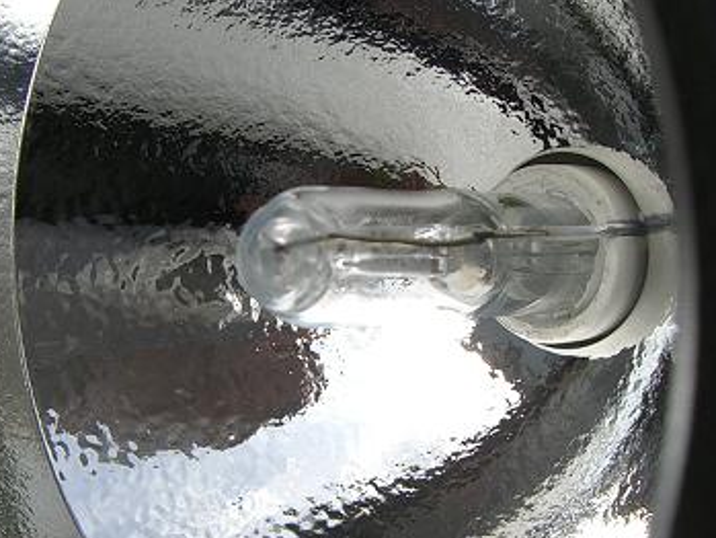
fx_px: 1904
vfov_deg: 16.0
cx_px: 379
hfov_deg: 21.3
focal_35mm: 92
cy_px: 384
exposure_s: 1/800
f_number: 4.3
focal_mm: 6.2
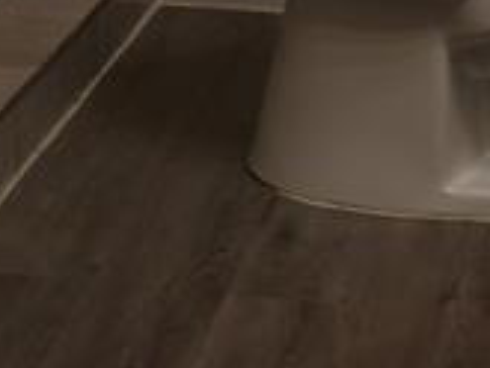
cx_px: 238
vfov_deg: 8.5
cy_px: -697
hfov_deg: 13.2
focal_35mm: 149
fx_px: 2111
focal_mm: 8.67
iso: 100
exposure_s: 1/80
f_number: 1.8
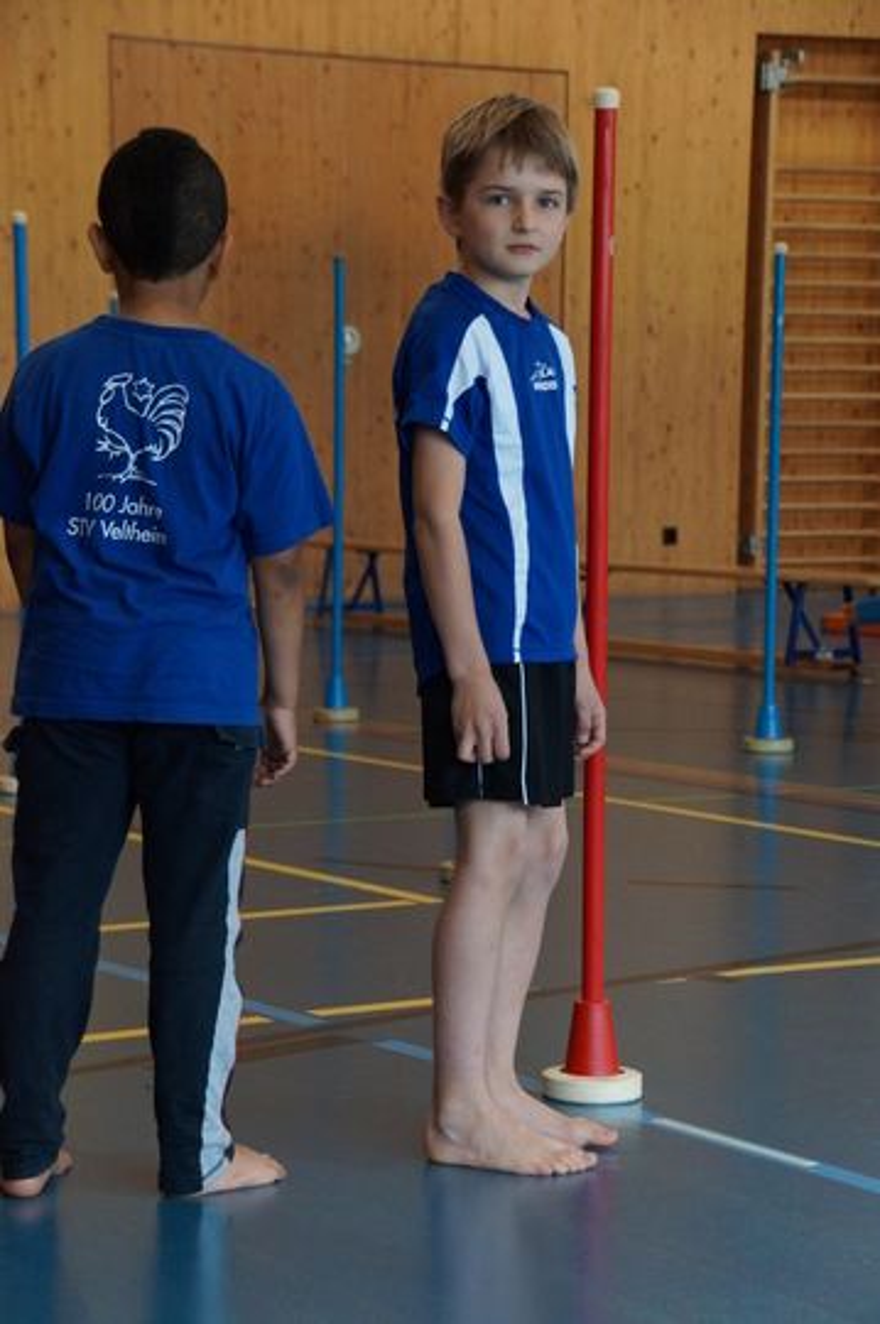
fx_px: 3306
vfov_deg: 22.6
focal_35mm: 90
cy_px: 662
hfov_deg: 15.2
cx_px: 440
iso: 1600
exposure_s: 1/200
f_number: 5.6
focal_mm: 60
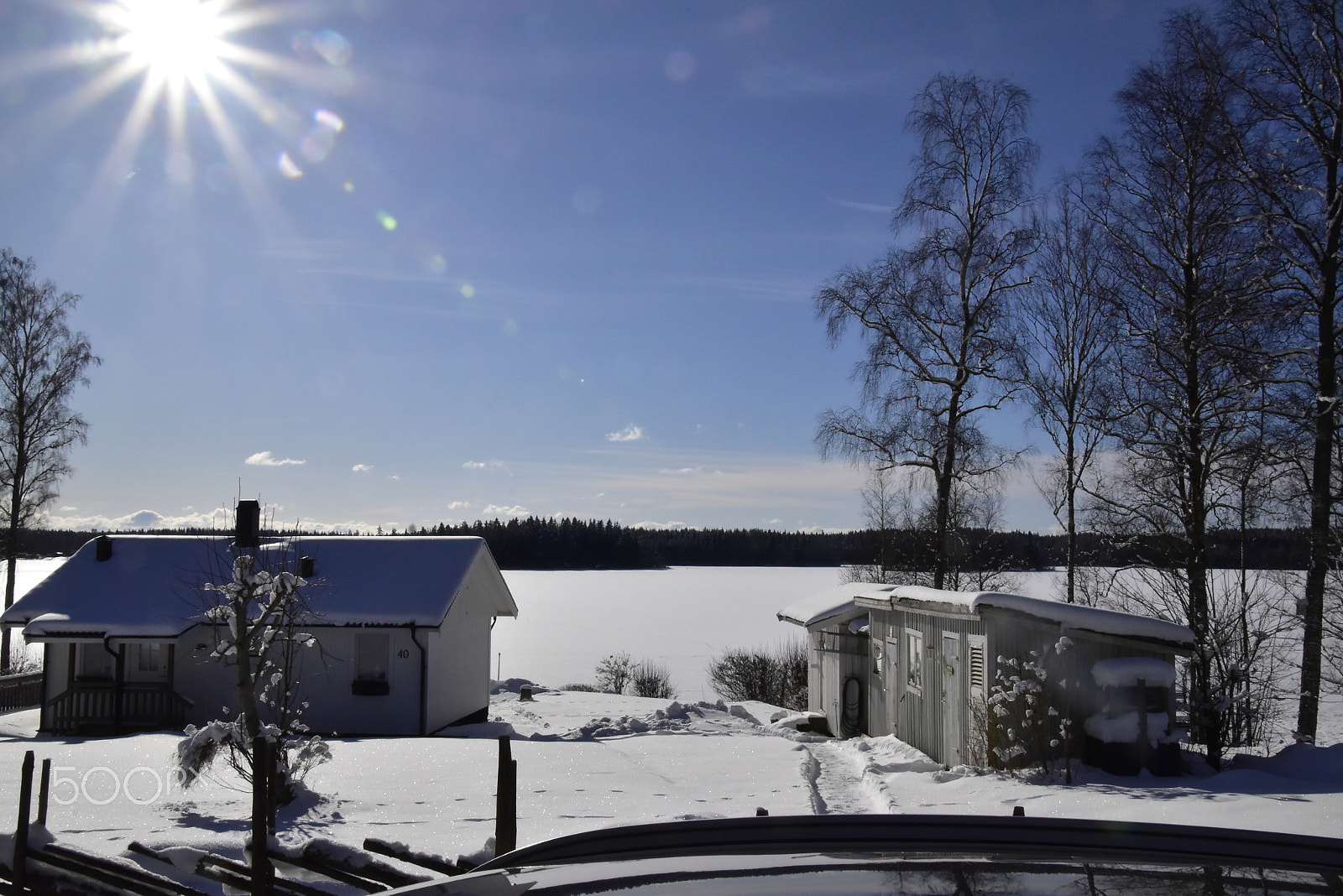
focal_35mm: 33
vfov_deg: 40.0
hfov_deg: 57.2
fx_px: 1231
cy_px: 448
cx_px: 672
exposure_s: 1/1250
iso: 1250
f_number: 18
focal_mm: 22
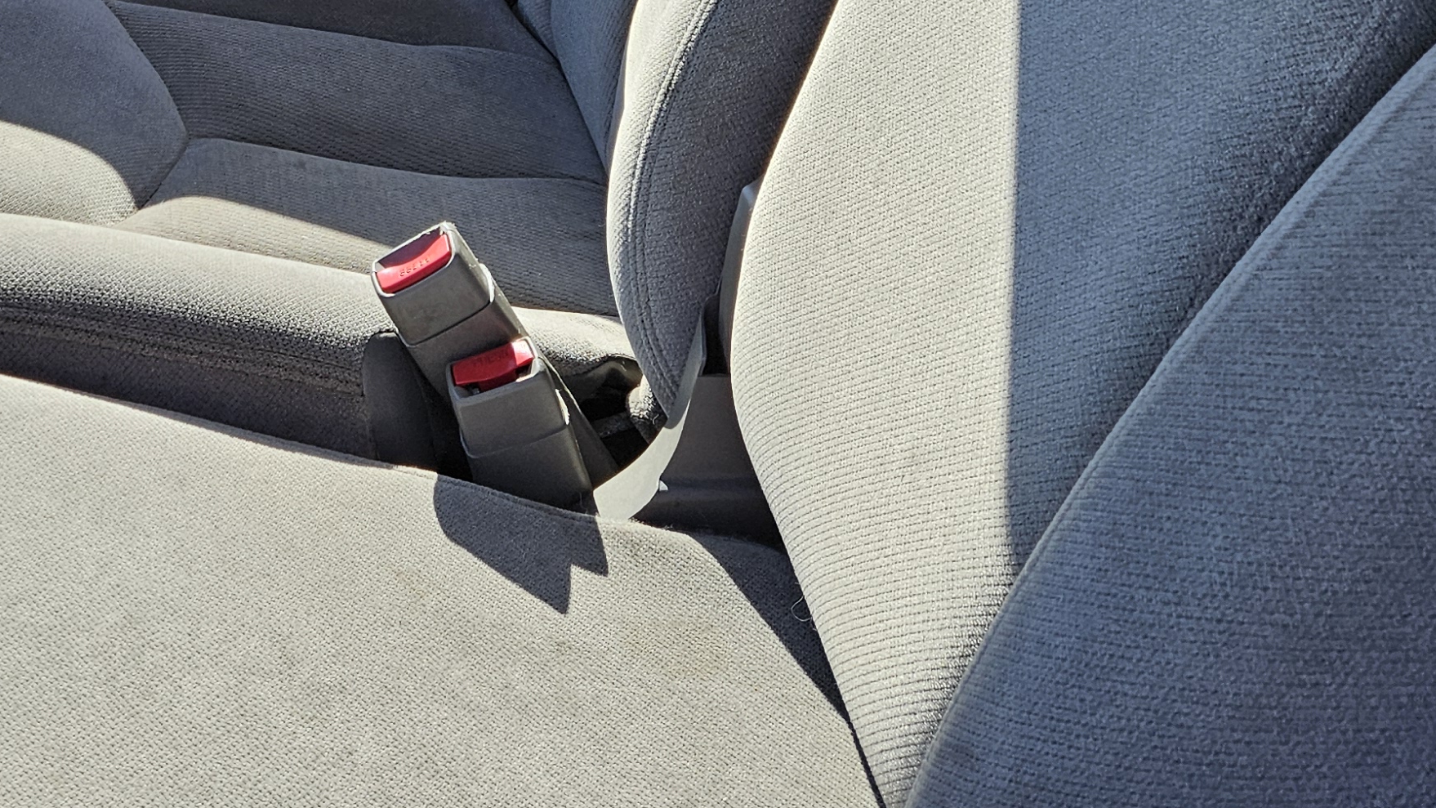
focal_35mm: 57
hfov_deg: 35.2
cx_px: 238
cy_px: -382
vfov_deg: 18.7
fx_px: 2170
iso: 40
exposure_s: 1/237
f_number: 1.8
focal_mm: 5.4
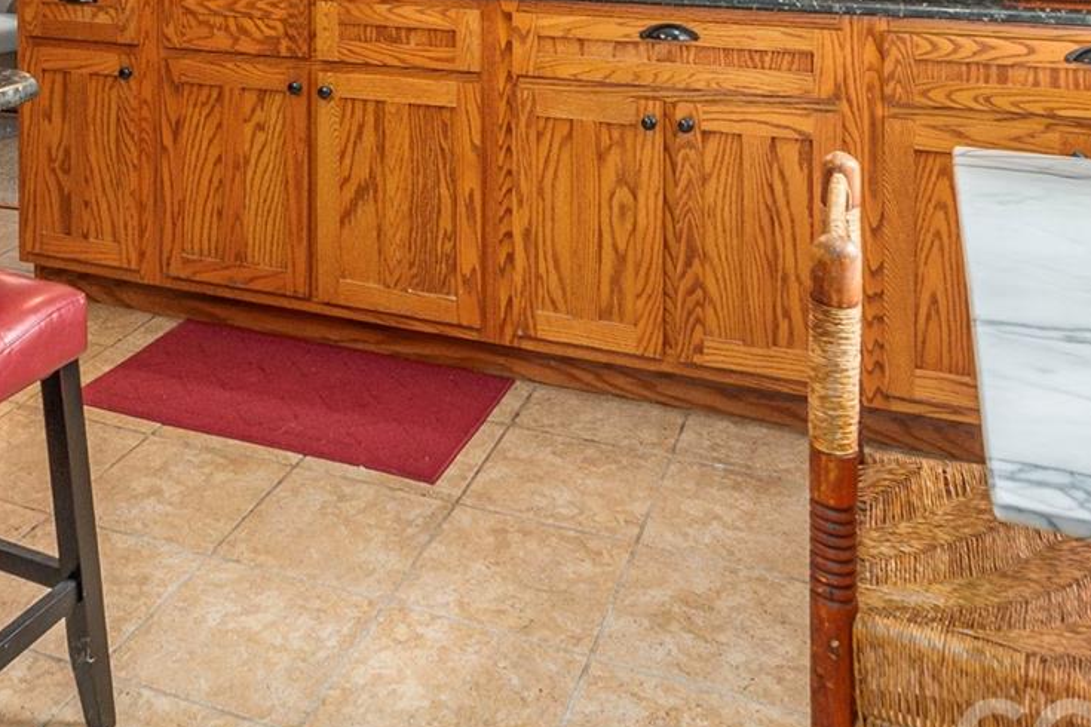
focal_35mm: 39
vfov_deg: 29.1
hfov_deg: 48.4
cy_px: -162
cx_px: 330
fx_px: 1182
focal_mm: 14
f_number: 8
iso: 320
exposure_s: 1/100
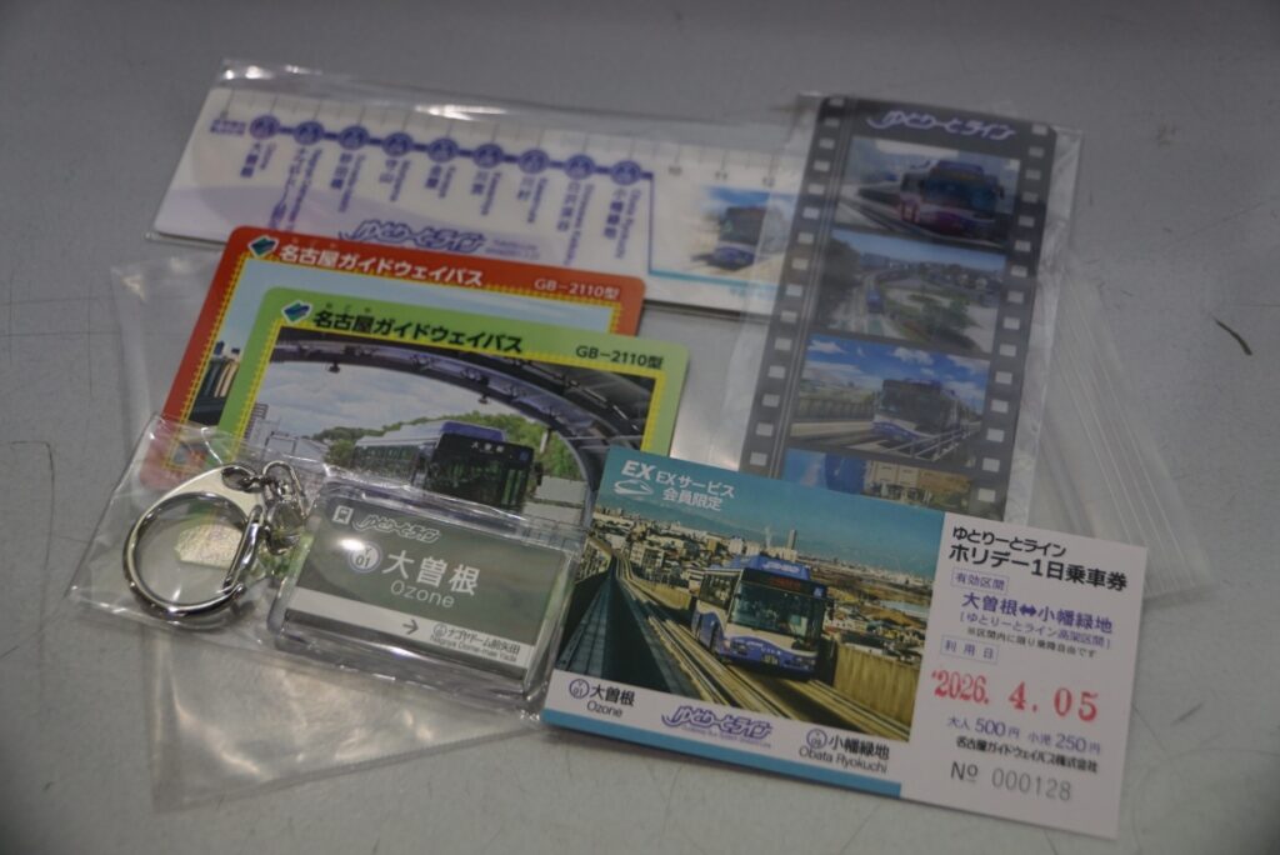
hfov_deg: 37.8
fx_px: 1868
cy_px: 428
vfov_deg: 25.8
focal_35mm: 52
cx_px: 640
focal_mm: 35
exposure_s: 1/60
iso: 400
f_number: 4.5
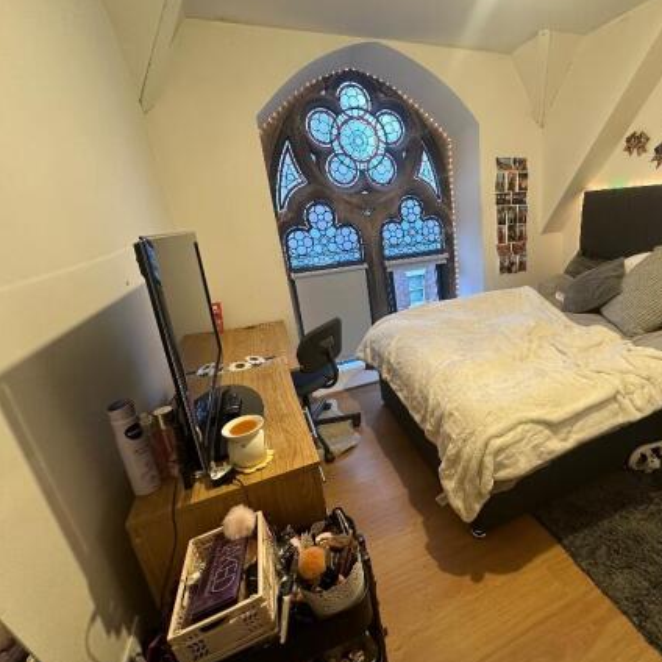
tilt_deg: -17.2
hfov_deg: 81.8
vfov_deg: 84.0
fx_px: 368
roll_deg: +5.0
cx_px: 429
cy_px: 327
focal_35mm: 17
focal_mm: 2.22
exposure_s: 1/50
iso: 160
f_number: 2.2
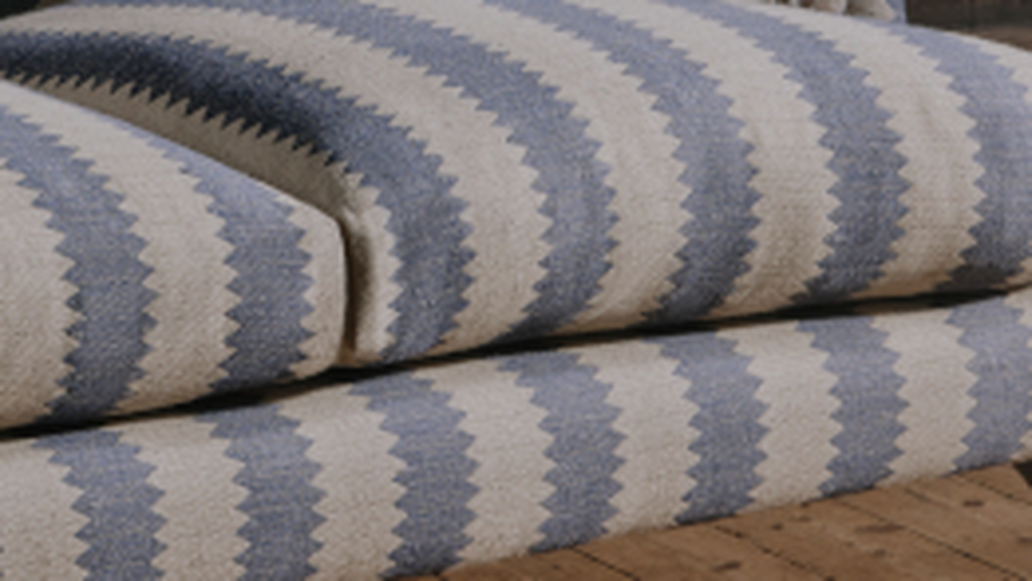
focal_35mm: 313
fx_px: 8568
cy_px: -899
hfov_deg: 6.9
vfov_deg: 3.8
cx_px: -75
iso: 100
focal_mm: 63
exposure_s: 1/160
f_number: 10
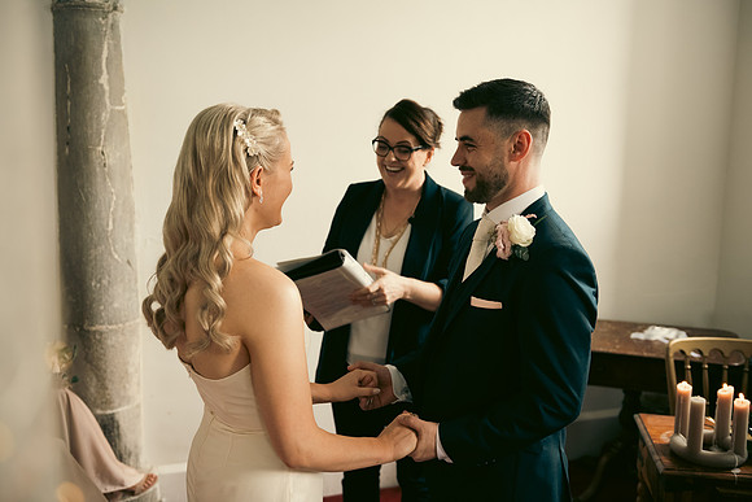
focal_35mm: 36
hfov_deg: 53.1
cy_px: 251
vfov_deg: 36.9
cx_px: 376
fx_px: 752
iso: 800
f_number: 3.5
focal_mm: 36
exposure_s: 1/160
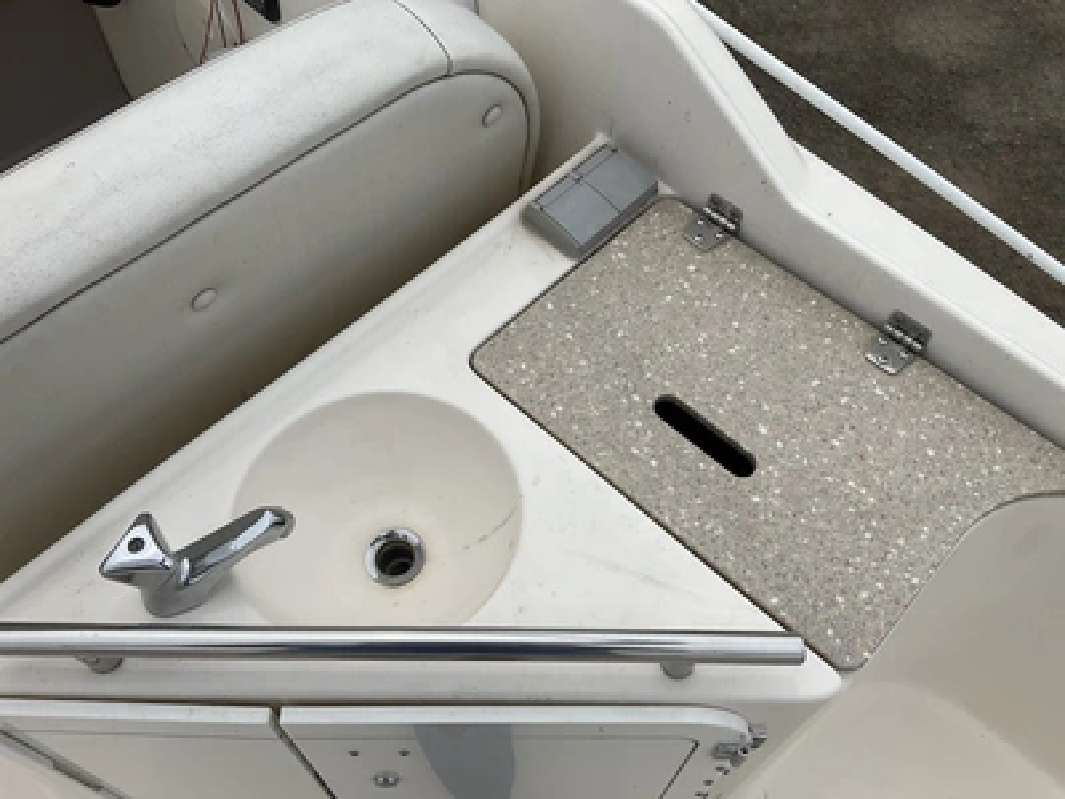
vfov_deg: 48.2
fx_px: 892
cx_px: 532
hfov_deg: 61.7
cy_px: 400
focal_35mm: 29
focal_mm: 3
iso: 25
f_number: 1.8
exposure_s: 1/4065
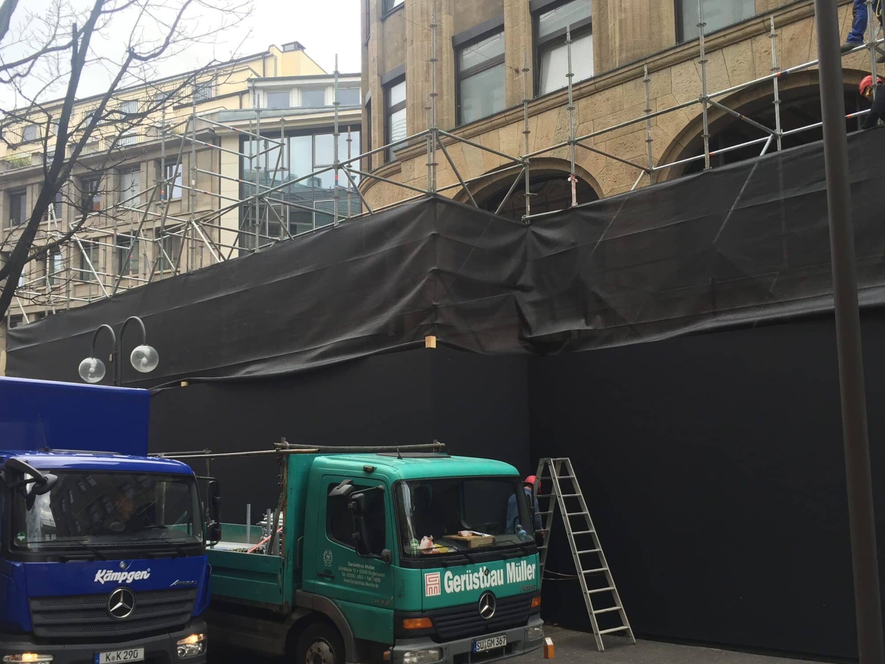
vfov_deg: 38.6
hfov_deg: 50.0
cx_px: 392
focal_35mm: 37
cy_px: 389
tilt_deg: +5.6
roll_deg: +0.4
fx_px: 946
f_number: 2.2
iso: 40
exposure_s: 1/100
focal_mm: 4.15
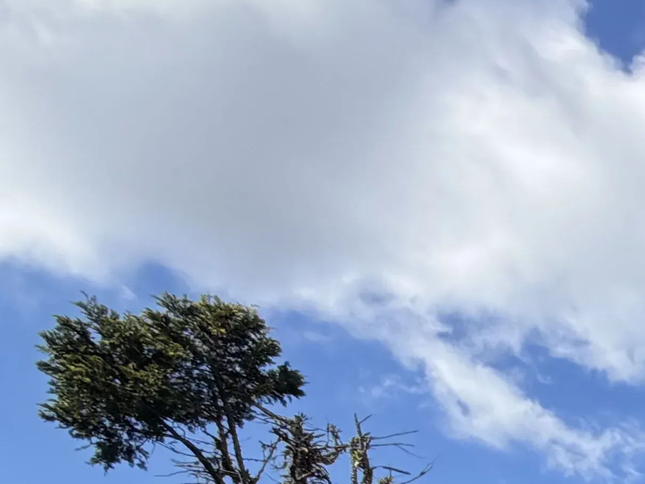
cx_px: 1214
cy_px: 916
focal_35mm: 66
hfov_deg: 19.8
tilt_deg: +0.6
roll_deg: +1.7
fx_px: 1230
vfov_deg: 17.3
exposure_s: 1/770
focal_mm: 2.22
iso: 32
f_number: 2.2
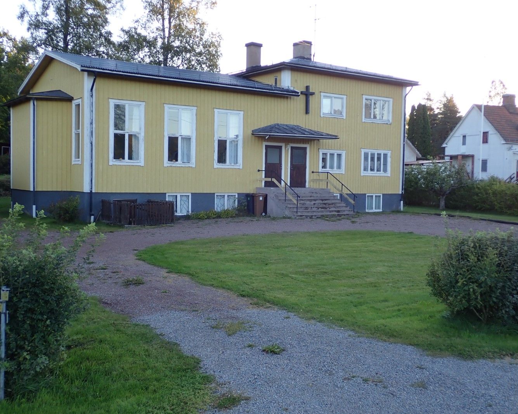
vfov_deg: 37.3
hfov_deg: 45.8
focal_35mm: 40
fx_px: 613
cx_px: 255
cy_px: 207
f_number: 2.7
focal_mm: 6.86
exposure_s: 1/80
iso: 100
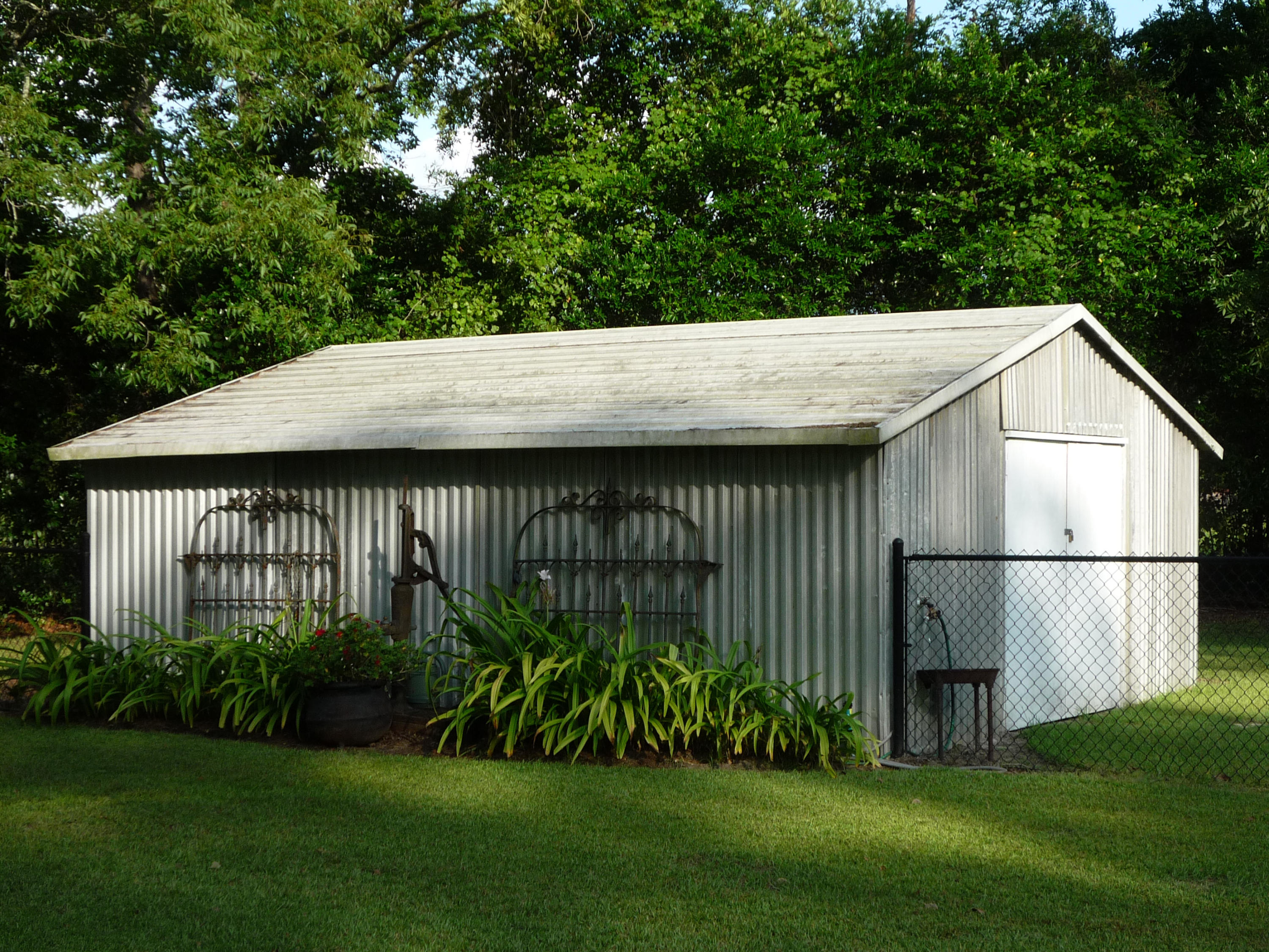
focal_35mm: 61
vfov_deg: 24.0
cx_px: 634
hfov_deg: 31.7
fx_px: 2236
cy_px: 476
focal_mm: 10
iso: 100
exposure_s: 1/250
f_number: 5.2
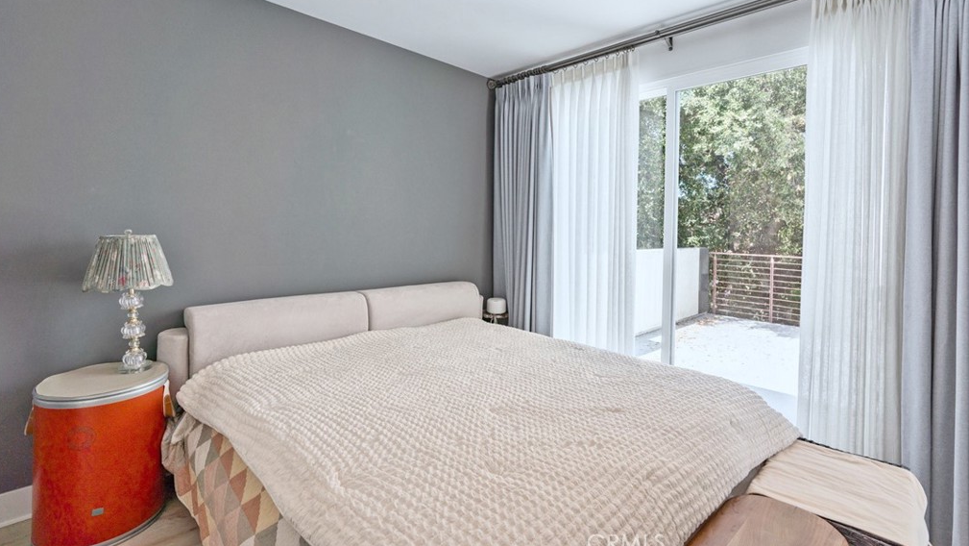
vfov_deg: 63.6
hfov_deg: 95.9
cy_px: 229
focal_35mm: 17
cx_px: 478
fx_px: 437
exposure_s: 1/100
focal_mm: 16
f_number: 5.6
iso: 125
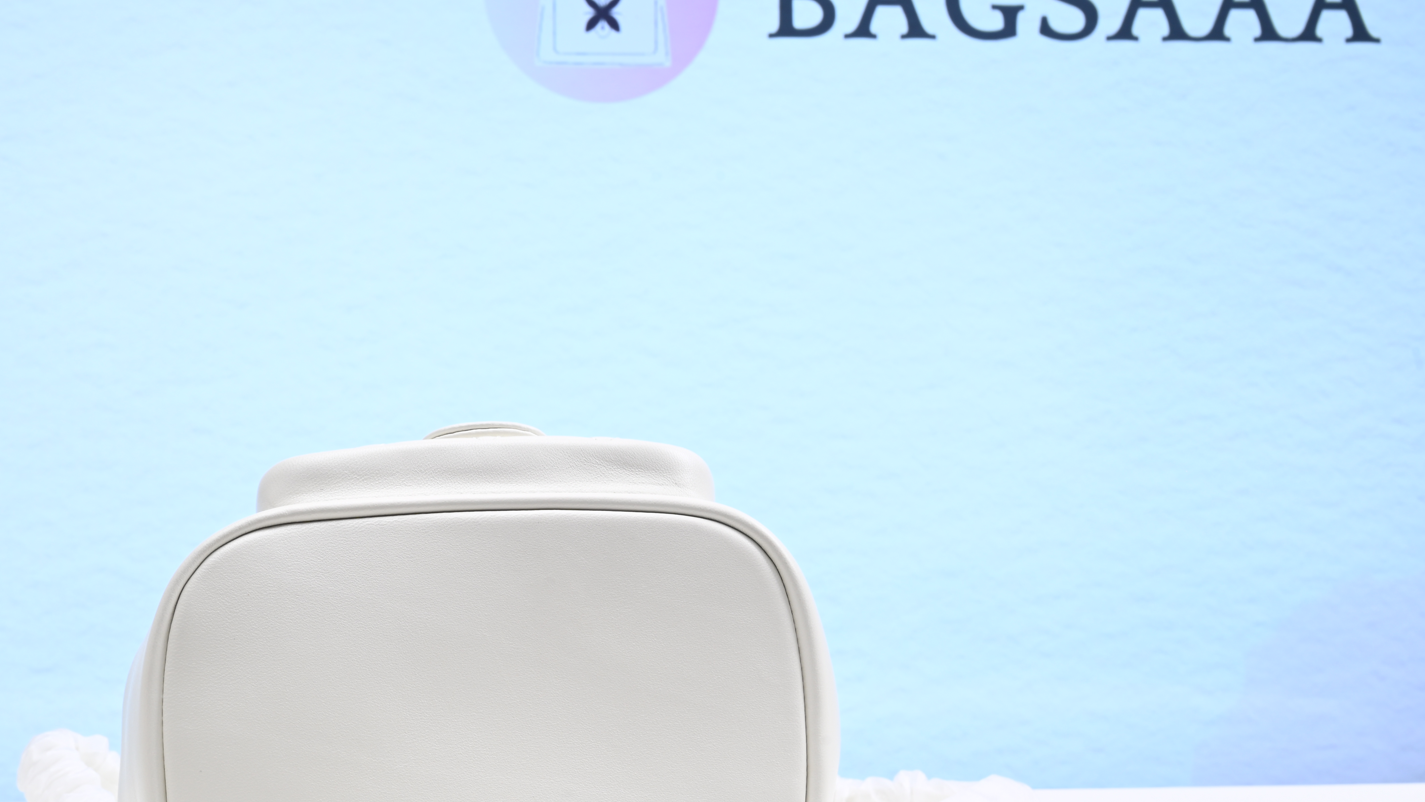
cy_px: 491
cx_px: 581
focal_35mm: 58
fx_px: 2192
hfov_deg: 35.9
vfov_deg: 20.7
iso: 100
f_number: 16
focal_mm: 39
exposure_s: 1/2
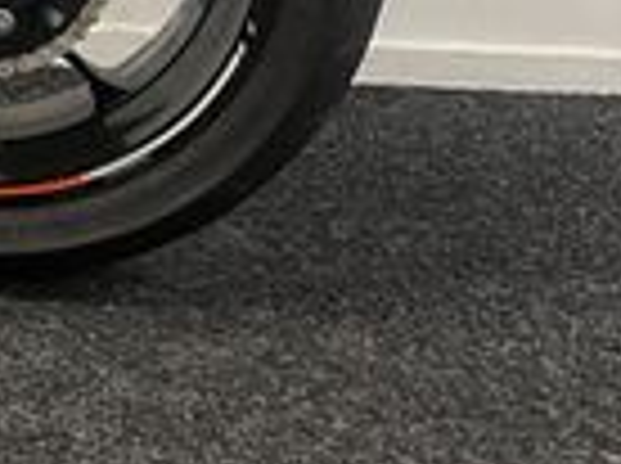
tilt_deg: -4.8
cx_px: -774
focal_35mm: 121
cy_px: -401
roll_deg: +2.3
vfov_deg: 11.3
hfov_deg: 13.1
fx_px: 2167
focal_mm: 5.1
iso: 100
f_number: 1.6
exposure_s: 1/50
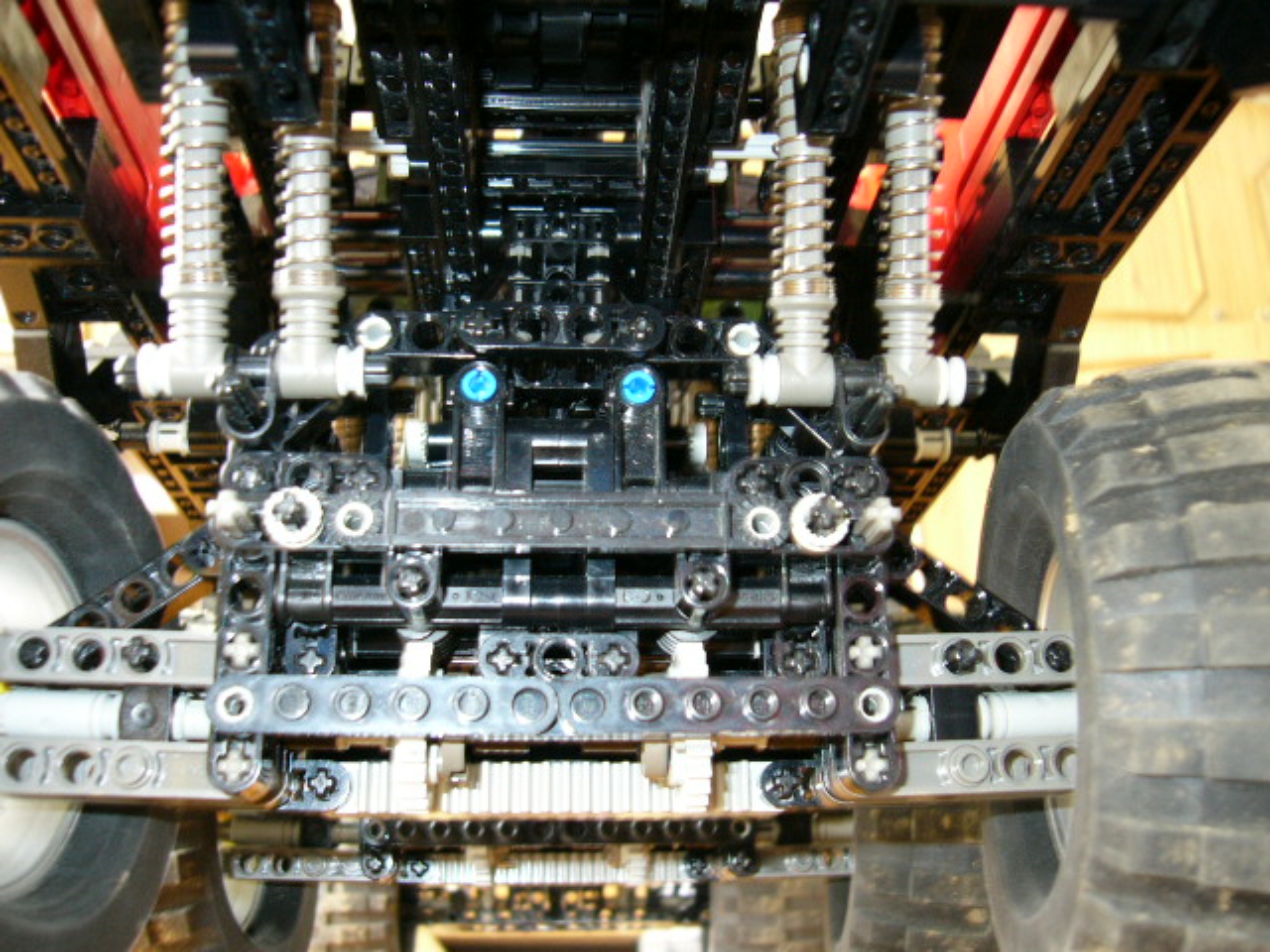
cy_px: 476
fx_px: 1284
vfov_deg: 40.7
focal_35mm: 35
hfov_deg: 52.6
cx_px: 635
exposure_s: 1
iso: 100
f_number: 2.8
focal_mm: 5.8
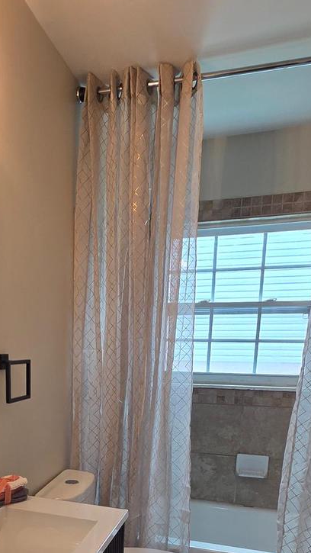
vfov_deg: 59.4
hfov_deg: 37.6
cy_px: 439
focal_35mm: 30
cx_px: 63
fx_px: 440
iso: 80
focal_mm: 2.2
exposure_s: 1/120
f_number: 2.2
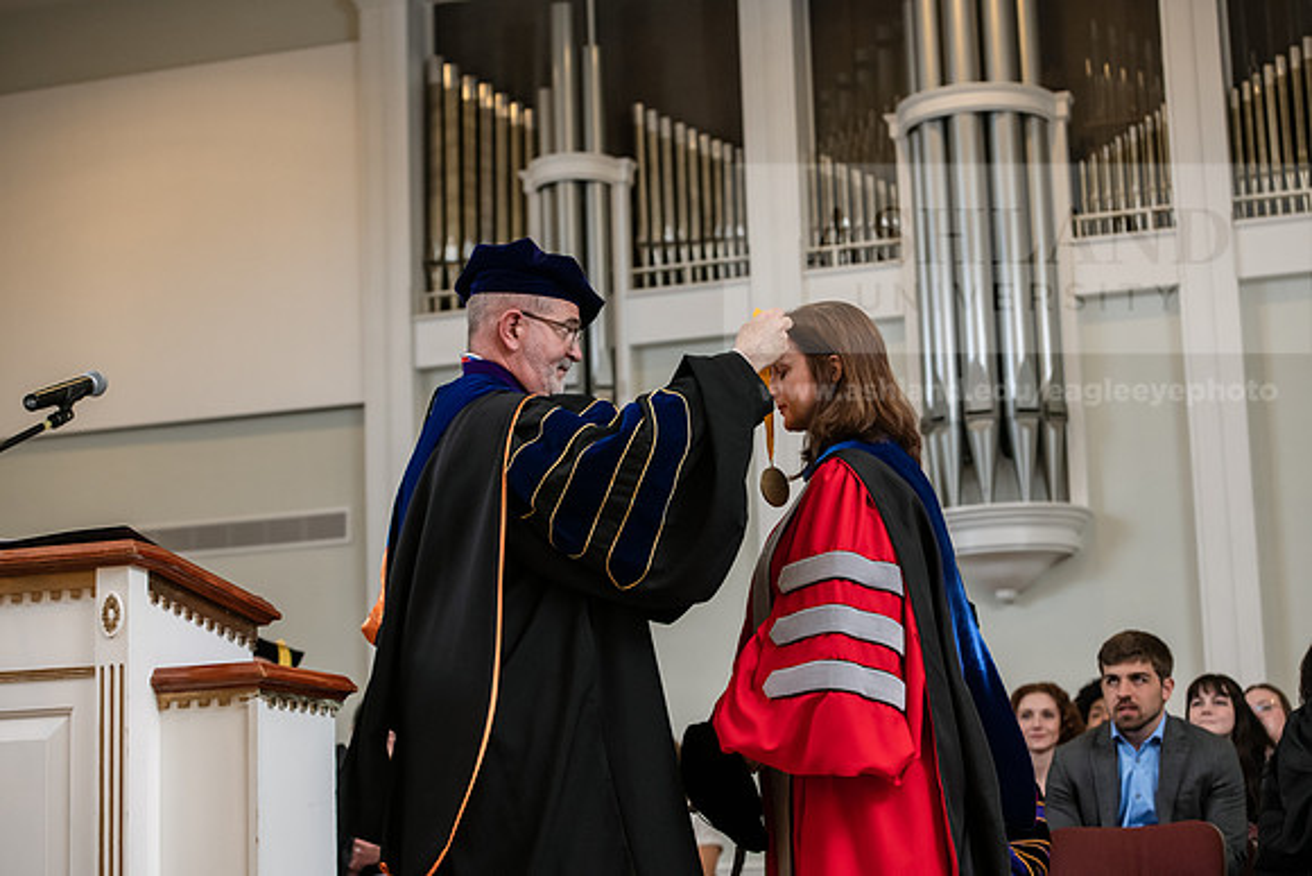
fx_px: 2734
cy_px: 438
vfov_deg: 18.2
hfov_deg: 27.0
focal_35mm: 75
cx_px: 656
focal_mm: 75
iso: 1600
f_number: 4.5
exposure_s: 1/200
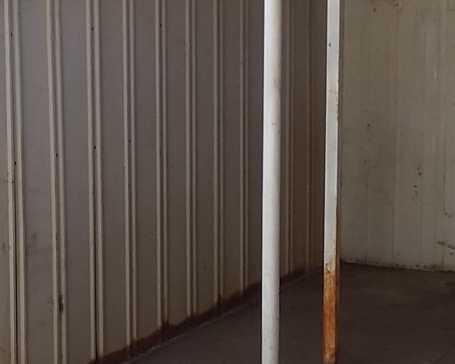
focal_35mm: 101
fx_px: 1360
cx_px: 154
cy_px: 77
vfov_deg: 15.2
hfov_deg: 18.9
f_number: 1.9
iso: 50
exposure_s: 1/189
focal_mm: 2.91
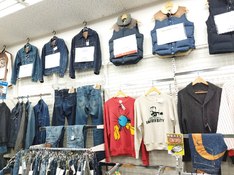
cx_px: 117
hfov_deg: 65.3
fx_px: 183
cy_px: 88
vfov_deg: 51.4
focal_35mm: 27
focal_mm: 4.71
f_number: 1.79
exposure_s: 1/60
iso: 181
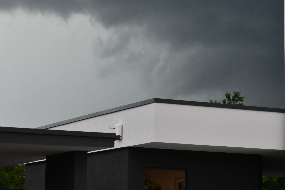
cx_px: 141
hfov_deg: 16.5
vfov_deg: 11.1
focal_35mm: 124
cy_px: 80
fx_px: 982
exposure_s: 1/2500
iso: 1000
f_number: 2.8
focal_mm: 70
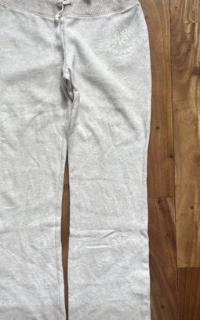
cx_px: 70
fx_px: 314
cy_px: 166
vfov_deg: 54.0
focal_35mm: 36
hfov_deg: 35.1
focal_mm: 5.96
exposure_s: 1/286
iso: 50
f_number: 1.6
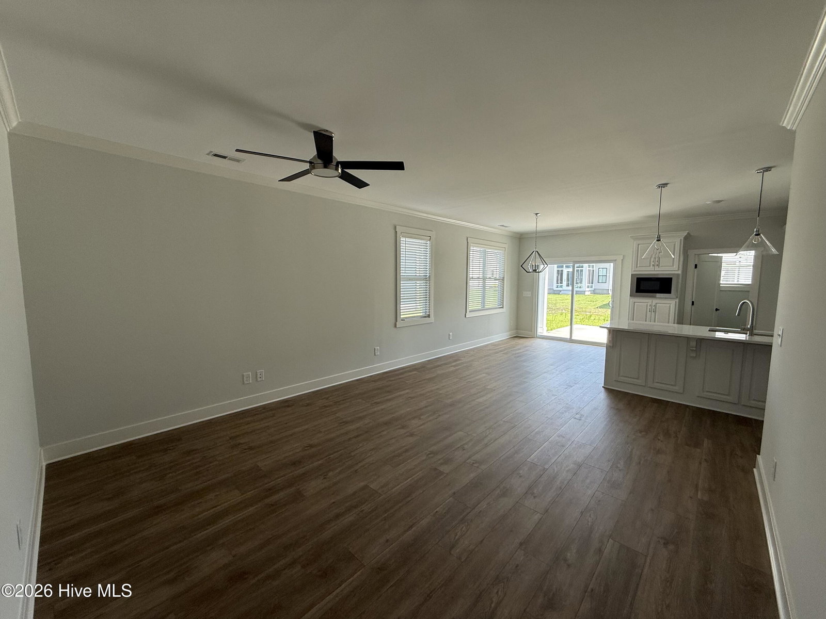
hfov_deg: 102.1
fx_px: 334
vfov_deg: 85.7
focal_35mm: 14
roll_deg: +0.1
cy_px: 310
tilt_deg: -4.6
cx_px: 413
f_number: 2.2
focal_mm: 2.22
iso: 64
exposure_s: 1/132
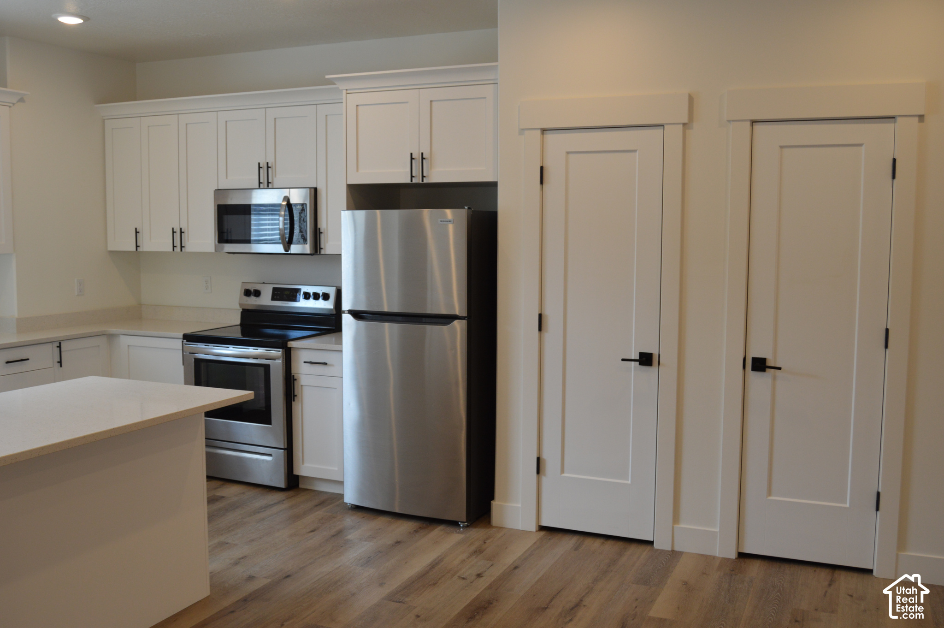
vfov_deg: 39.9
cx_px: 472
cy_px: 314
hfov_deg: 57.3
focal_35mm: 33
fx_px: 865
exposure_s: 1/100
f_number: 5
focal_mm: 22
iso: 400
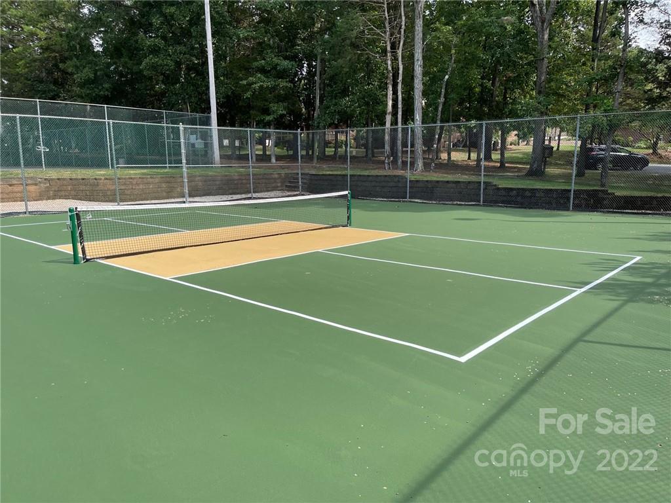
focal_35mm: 26
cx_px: 336
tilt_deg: -10.3
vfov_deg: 53.1
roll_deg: -1.2
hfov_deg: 67.3
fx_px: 504
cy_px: 252
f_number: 1.6
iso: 32
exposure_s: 1/1370
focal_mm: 5.1
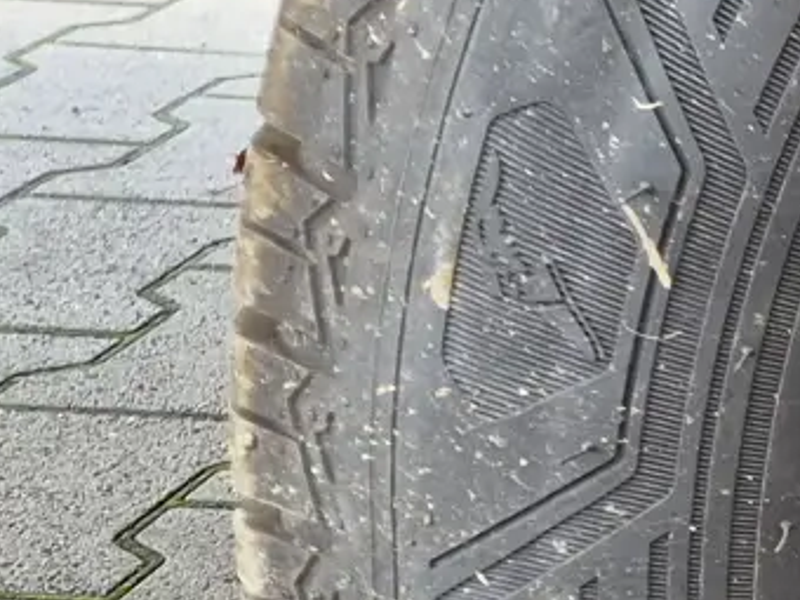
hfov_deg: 12.1
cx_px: 1939
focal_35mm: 130
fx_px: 3004
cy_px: 416
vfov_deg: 11.4
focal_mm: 5.4
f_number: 1.8
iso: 100
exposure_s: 1/180
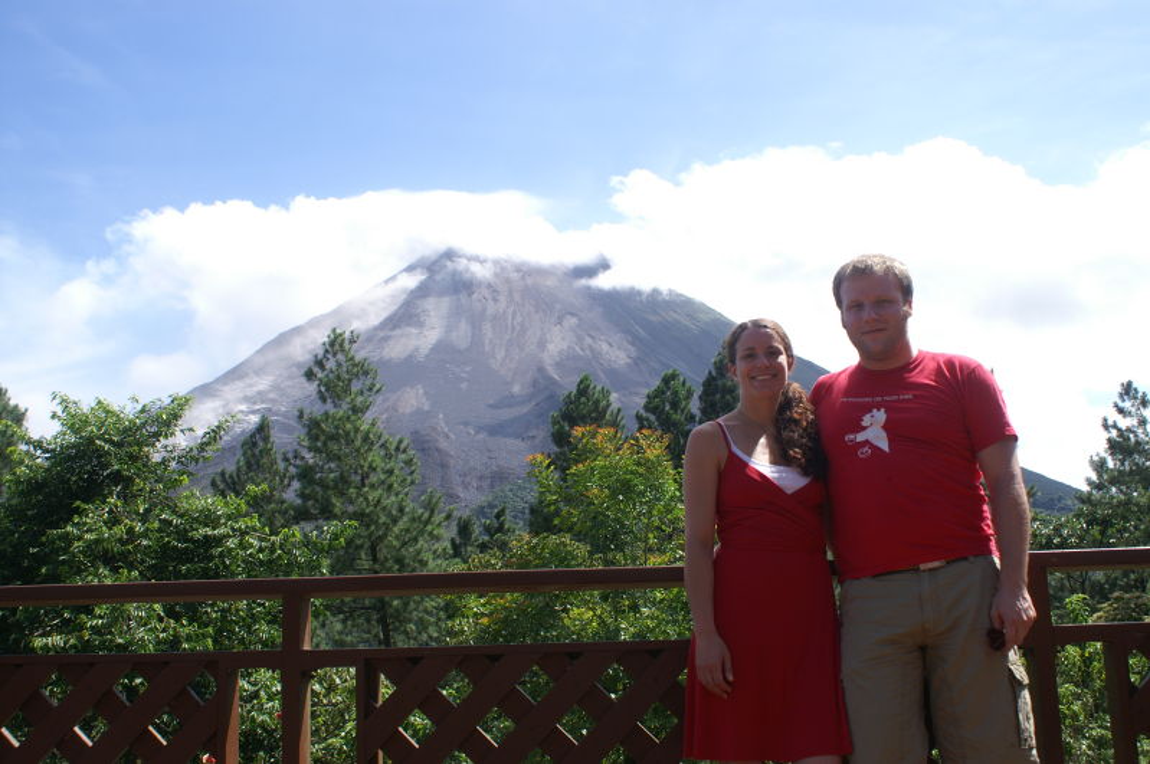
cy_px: 382
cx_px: 575
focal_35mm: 39
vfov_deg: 34.1
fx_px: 1245
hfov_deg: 49.6
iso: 100
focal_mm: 26
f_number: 8
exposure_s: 1/350
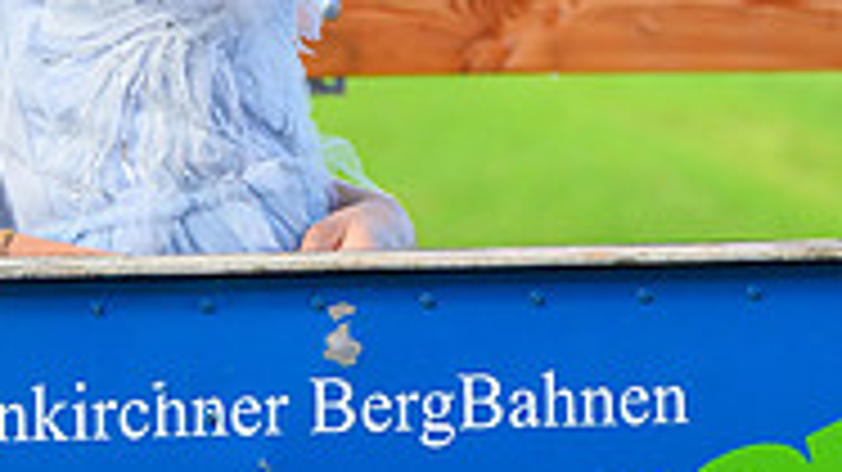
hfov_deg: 11.2
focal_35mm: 192
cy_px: -360
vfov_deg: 6.2
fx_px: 4285
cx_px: 639
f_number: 3.2
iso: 160
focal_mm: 59
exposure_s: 1/250
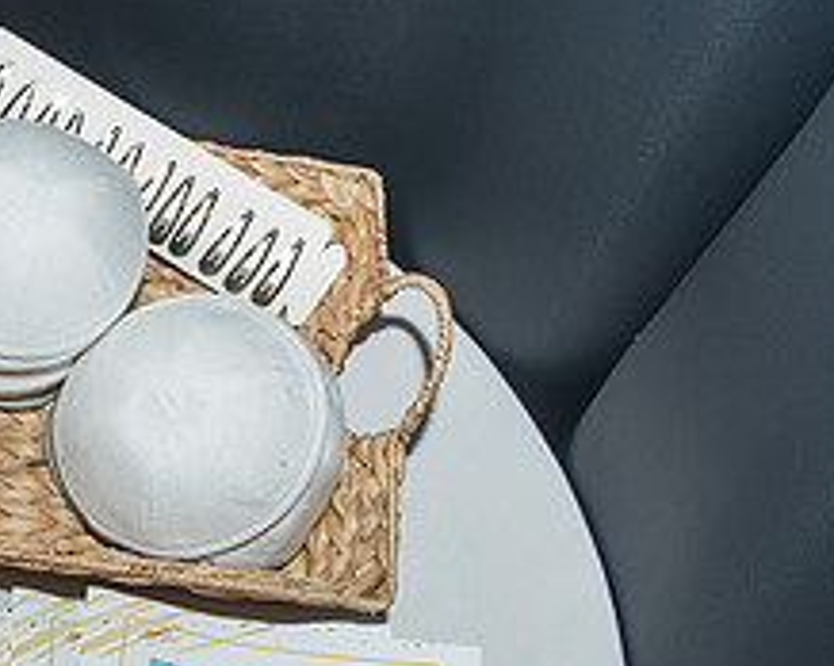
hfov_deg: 29.2
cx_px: -27
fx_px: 1480
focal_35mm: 60
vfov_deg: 24.9
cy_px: 538
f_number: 4.5
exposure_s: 1/125
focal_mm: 24
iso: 1250
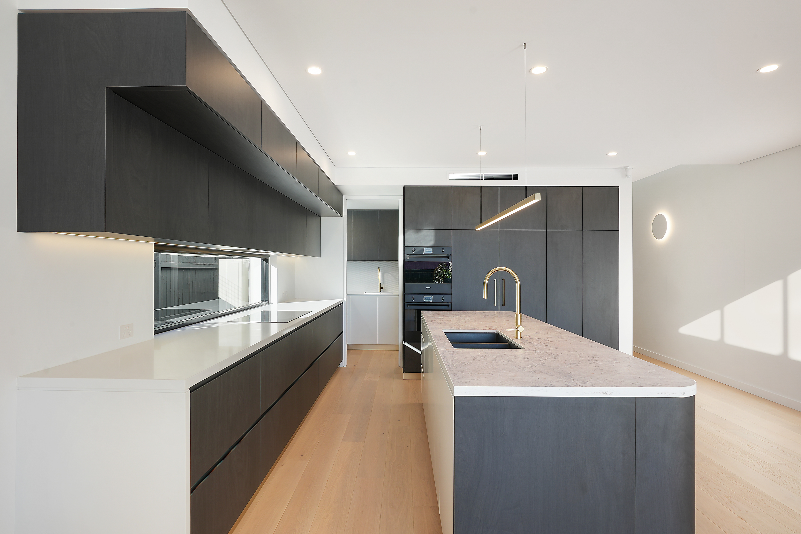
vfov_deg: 67.4
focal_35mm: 18
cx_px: 400
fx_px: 400
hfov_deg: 90.0
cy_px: 267
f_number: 10
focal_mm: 18
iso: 100
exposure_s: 1/10
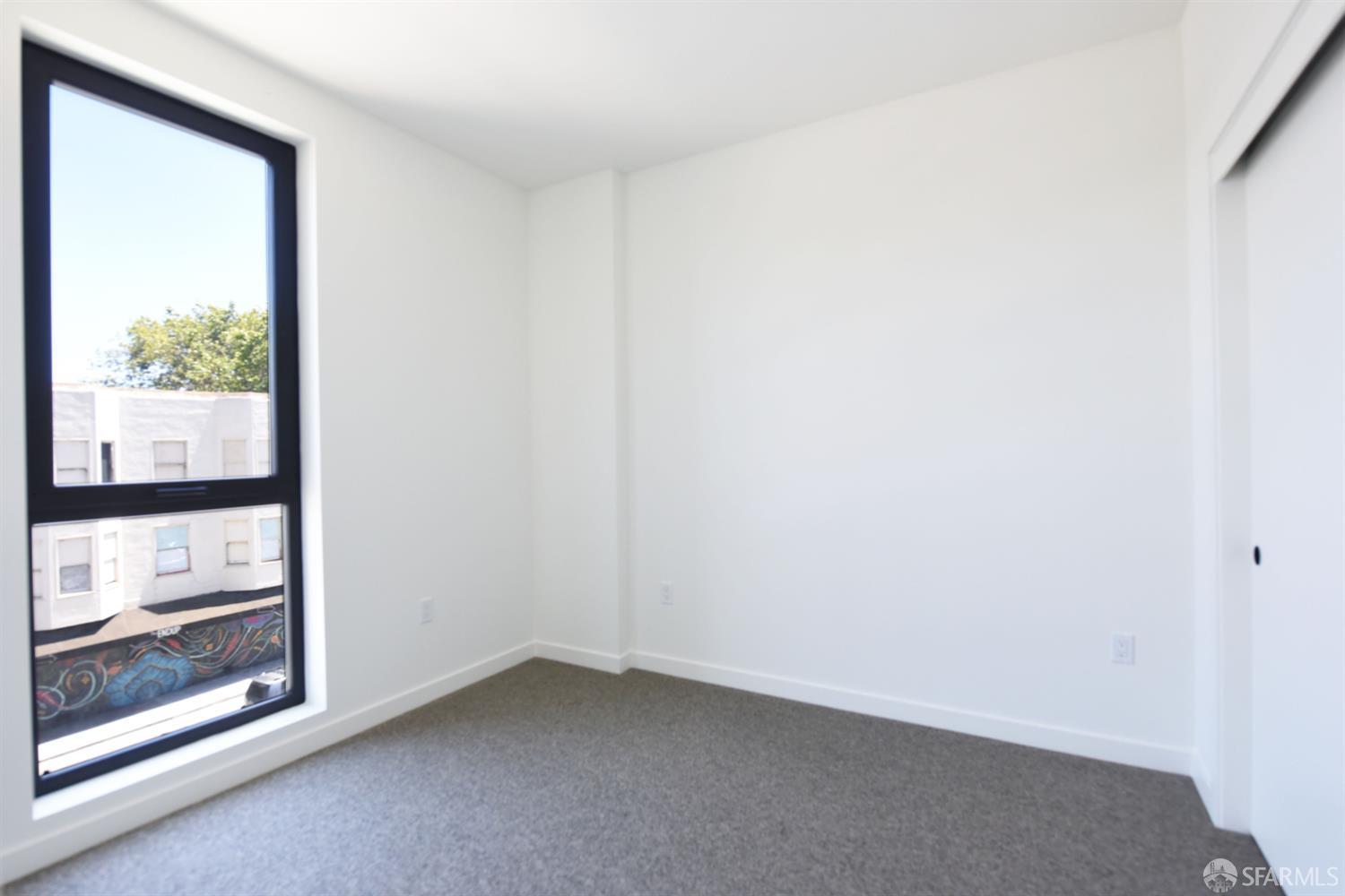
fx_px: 635
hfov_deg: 93.3
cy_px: 448
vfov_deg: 70.4
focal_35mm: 17
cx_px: 672
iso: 1250
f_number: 5
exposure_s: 1/200
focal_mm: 17
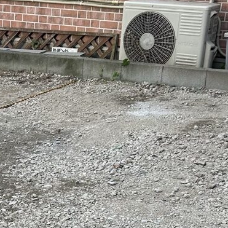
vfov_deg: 16.7
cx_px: -42
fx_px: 738
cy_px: 281
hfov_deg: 16.8
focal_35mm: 99
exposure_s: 1/509
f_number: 1.5
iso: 50
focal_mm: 5.7
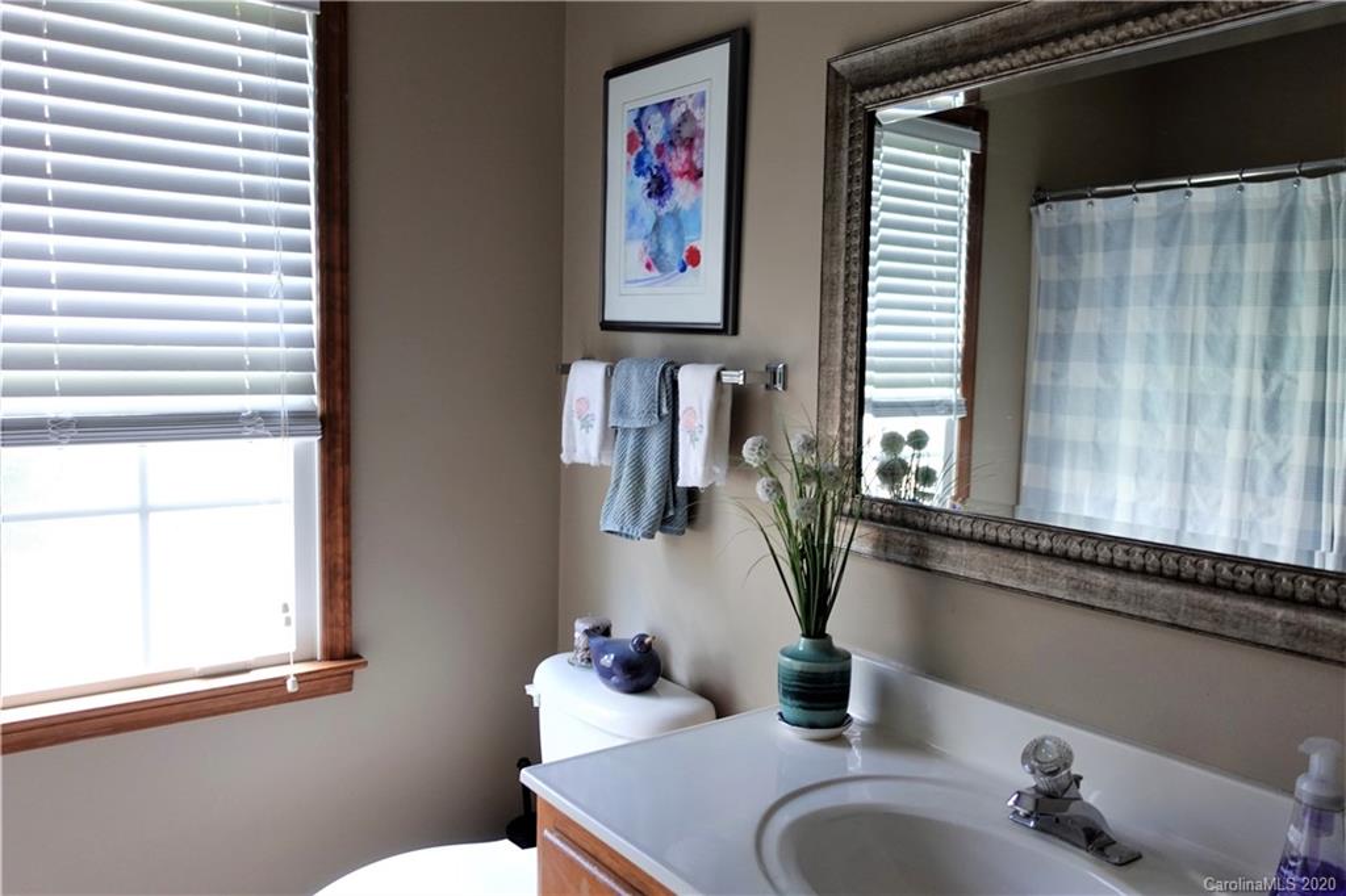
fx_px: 897
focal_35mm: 24
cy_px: 448
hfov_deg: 73.8
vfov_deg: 53.1
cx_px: 673
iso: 250
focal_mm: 9.4
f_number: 1.8
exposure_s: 1/30
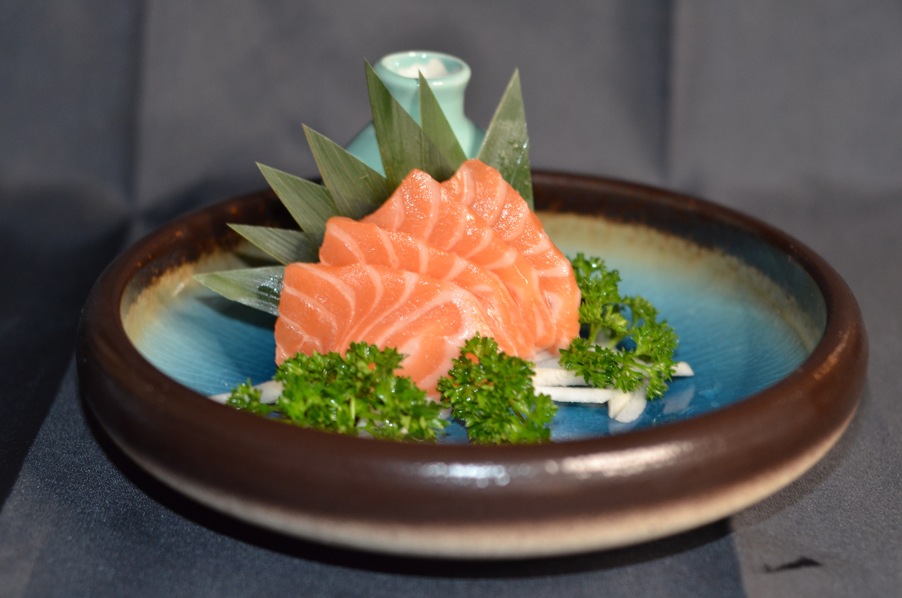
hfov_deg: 27.0
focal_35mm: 75
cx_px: 451
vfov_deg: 18.1
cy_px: 299
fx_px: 1875
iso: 800
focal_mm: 50
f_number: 2.8
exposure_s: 1/60
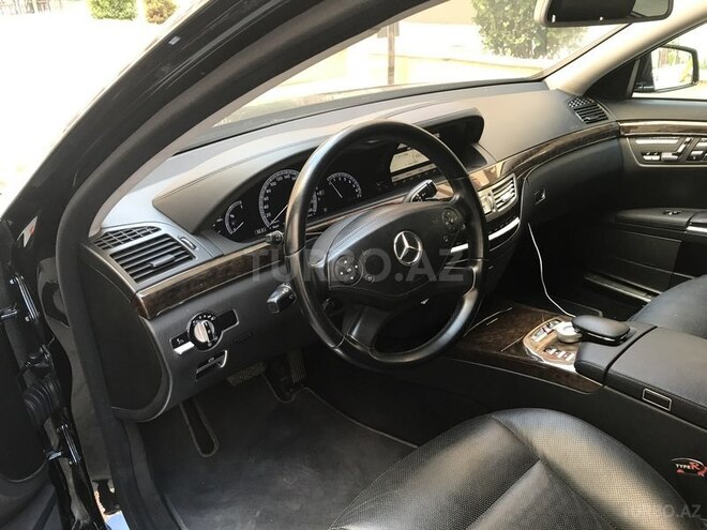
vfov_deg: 49.7
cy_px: 265
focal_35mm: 28
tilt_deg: -25.3
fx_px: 572
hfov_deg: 63.4
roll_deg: +2.5
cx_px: 354
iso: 25
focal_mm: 3.99
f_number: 1.8
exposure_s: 1/33
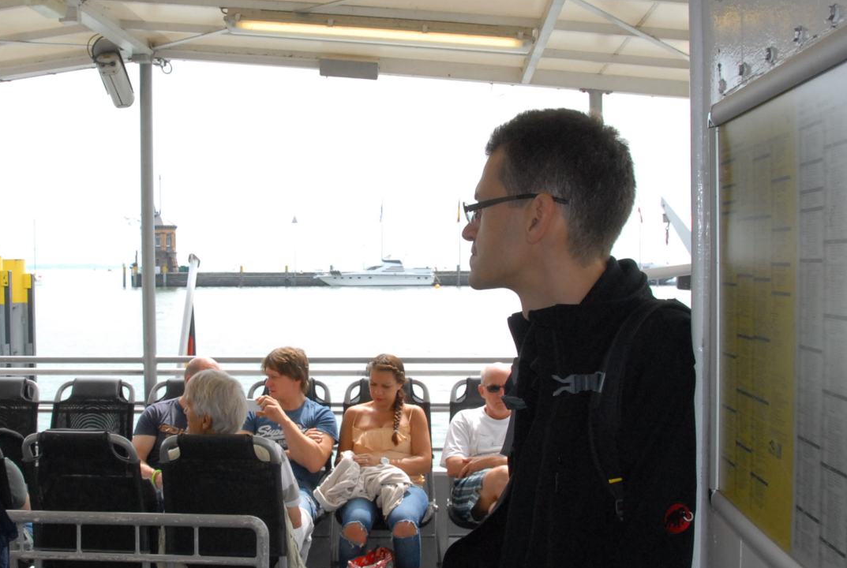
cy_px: 289
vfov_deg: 27.1
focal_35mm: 50
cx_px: 315
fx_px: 1179
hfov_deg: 39.3
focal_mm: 20
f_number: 11
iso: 640
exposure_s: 1/250
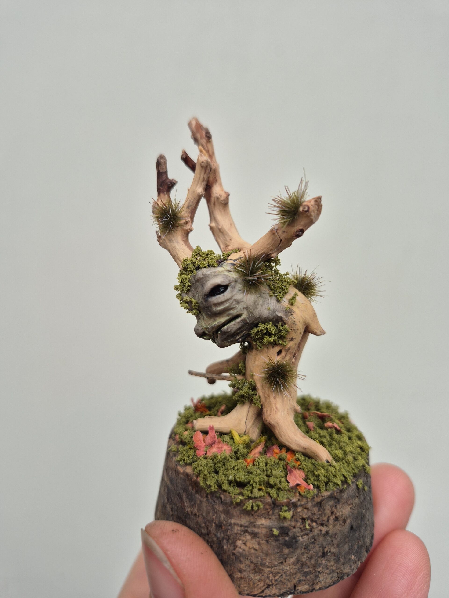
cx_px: 224
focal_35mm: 23
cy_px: 299
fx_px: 398
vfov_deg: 73.9
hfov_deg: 58.9
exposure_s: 1/358
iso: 25
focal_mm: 5.4
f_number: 1.8
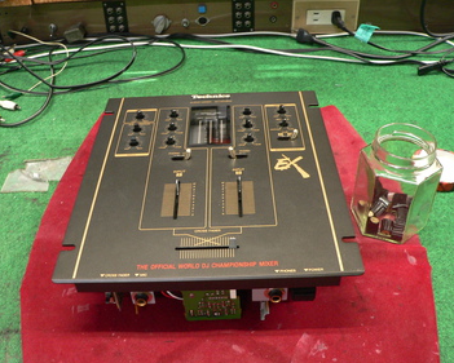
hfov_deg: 47.9
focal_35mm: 38
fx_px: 511
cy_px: 183
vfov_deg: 39.2
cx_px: 222
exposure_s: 1/10
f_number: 2.8
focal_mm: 6
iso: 200
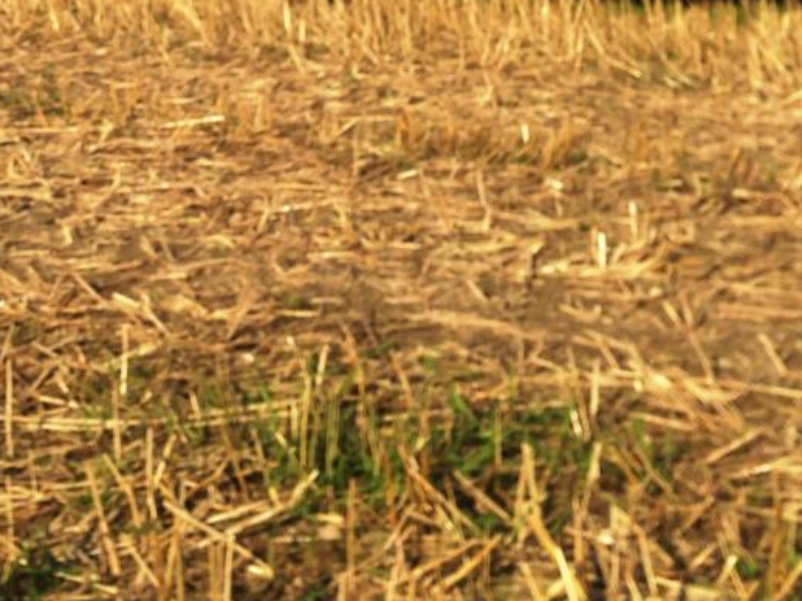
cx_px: 209
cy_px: -288
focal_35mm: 102
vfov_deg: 13.7
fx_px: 2362
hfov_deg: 19.1
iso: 50
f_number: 2.4
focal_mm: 4.13
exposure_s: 1/1695
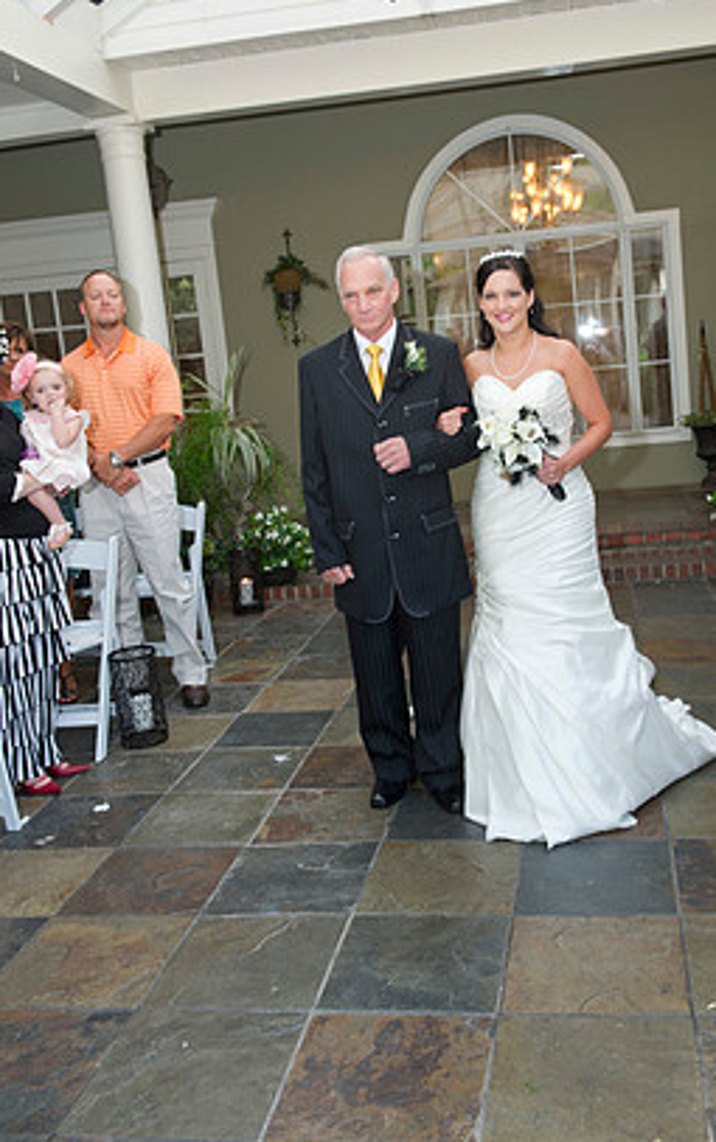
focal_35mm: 36
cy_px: 525
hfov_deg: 35.3
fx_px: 1122
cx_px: 417
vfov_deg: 53.9
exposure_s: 1/80
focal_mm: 32
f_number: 5
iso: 800
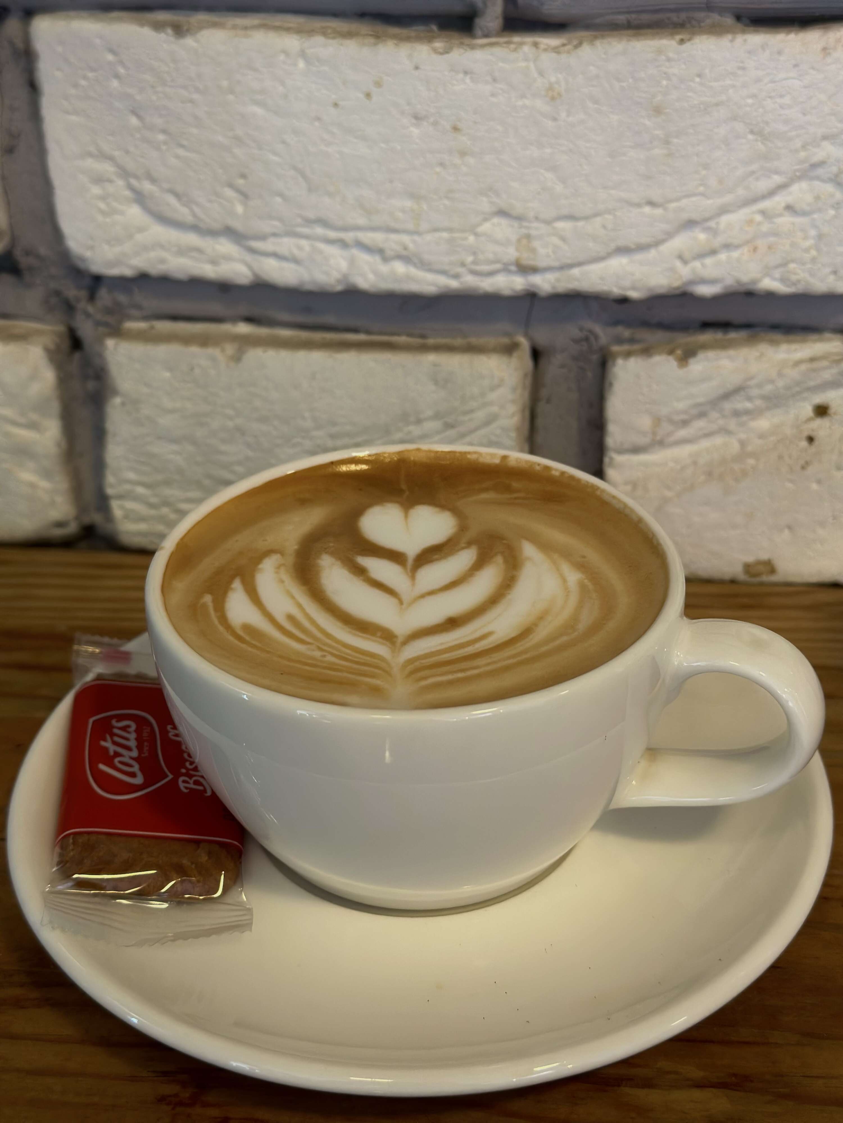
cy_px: 562
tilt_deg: -30.1
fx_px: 1559
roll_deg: +2.1
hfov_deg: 30.3
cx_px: 422
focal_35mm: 48
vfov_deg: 39.7
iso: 160
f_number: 1.78
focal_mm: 6.86
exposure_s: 1/50
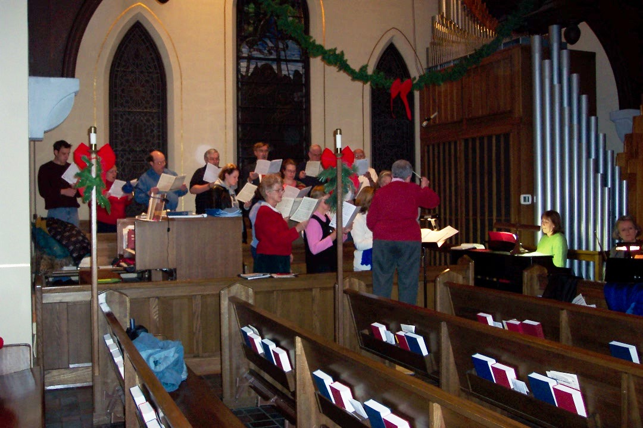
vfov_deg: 35.1
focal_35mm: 38
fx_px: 679
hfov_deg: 50.7
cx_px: 322
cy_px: 214
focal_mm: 8
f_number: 2.8
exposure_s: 1/30
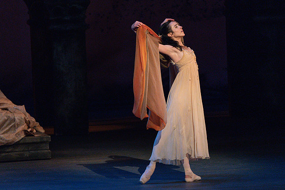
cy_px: 88
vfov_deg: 2.7
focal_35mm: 501
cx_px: 141
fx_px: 3964
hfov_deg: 4.1
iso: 6400
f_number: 6.3
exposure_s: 1/320
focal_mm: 400
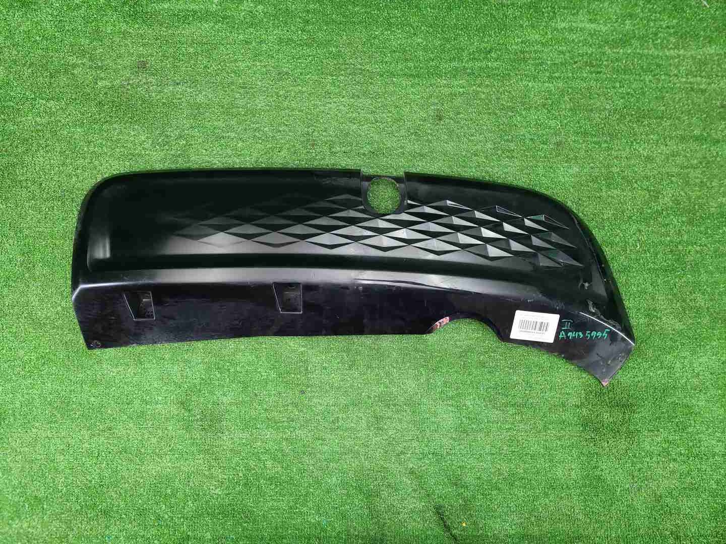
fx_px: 545
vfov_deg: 53.1
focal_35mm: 26
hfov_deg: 67.3
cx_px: 363
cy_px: 272
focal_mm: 5.4
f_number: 1.8
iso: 242
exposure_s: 1/50
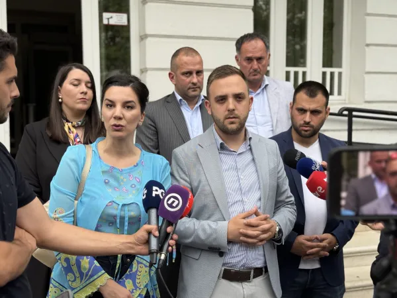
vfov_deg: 30.3
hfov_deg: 39.7
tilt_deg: -3.8
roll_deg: -0.3
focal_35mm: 48
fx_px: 550
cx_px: 198
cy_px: 149
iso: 64
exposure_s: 1/828
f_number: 1.78
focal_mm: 6.76
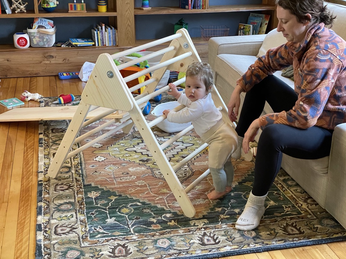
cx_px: 173
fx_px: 520
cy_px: 130
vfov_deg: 28.0
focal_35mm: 52
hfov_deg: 36.8
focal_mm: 6
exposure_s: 1/60
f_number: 2
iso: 500
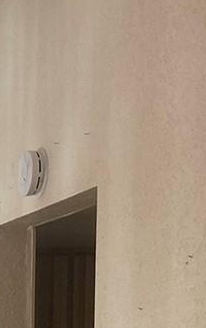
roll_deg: +1.2
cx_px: -558
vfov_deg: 14.7
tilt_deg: -3.7
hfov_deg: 7.5
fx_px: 1202
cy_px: 454
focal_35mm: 134
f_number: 1.8
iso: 64
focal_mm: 4.25
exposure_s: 1/60
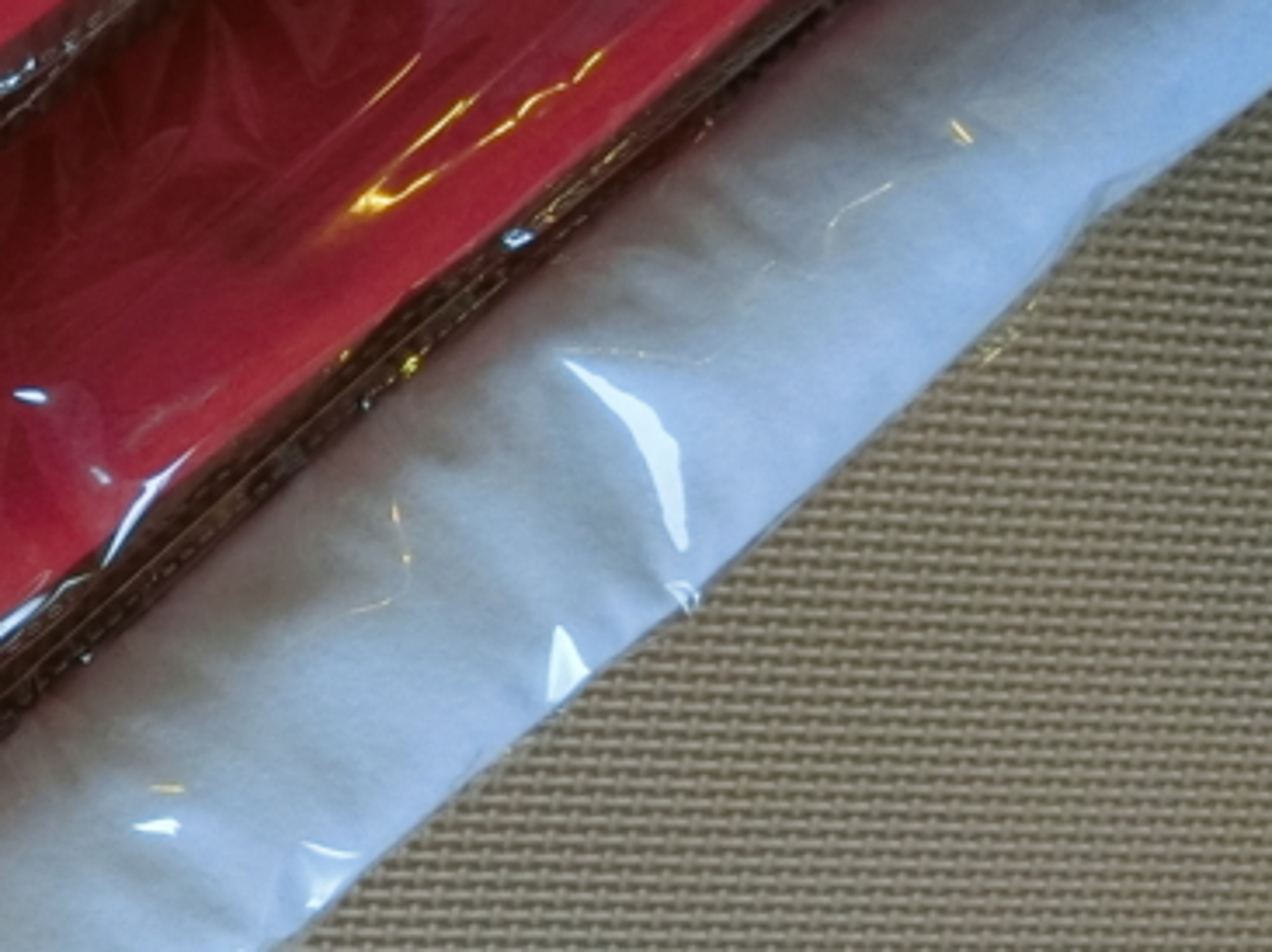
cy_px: 545
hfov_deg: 26.2
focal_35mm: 70
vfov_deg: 21.0
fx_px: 2571
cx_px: -28
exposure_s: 1/80
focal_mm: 4.5
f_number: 3.5
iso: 400
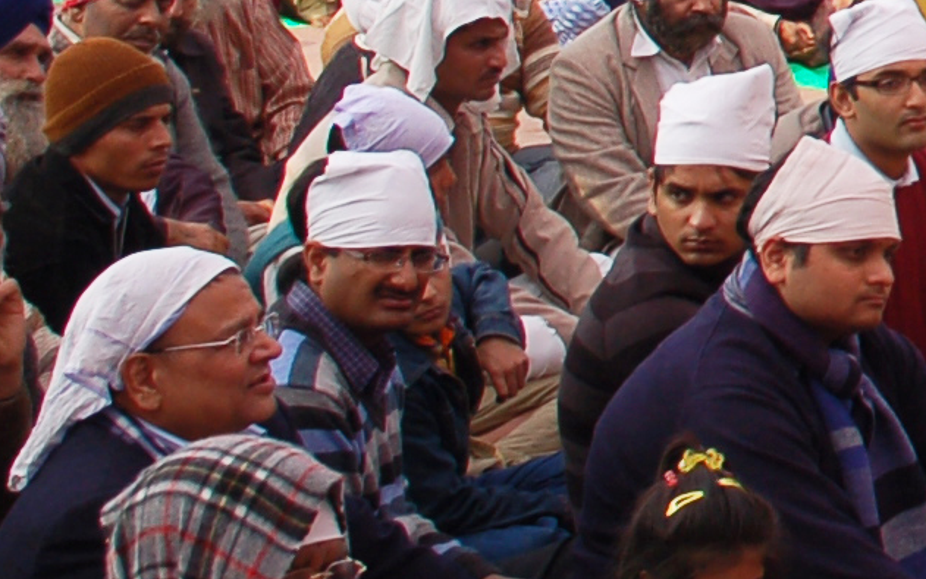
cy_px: -343
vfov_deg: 9.7
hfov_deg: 12.8
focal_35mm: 131
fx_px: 3307
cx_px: 2116
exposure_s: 1/250
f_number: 8
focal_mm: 18
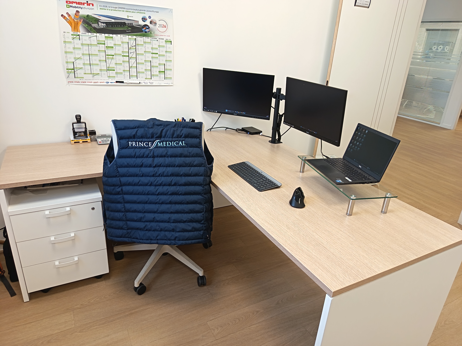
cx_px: 231
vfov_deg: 56.7
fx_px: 320
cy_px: 173
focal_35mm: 24
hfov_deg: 71.6
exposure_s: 1/100
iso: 1134
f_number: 1.75
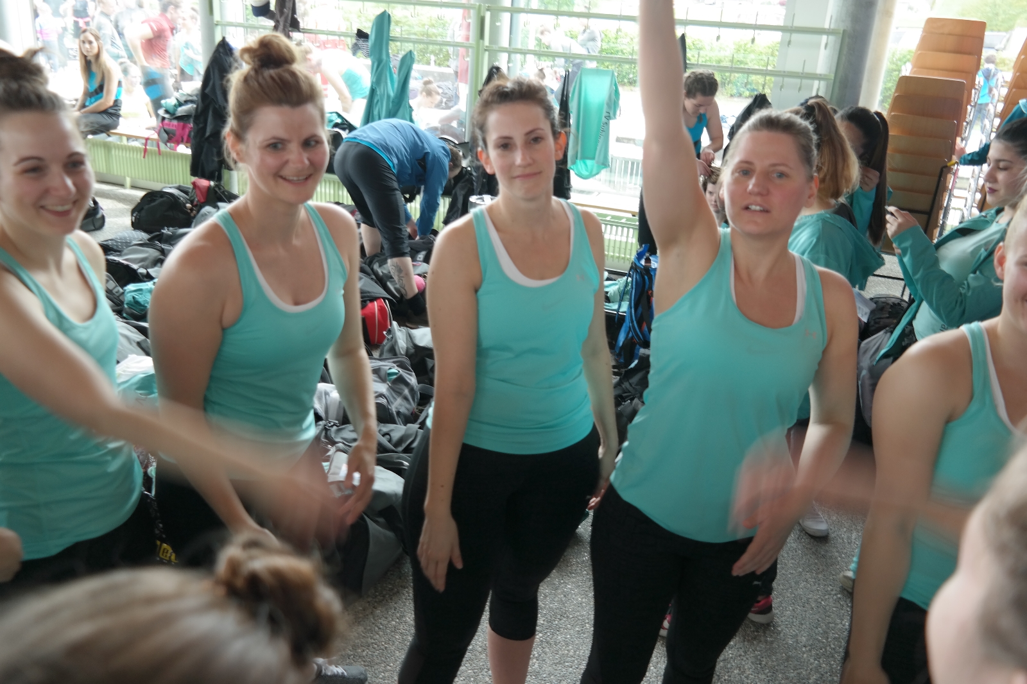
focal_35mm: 30
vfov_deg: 43.6
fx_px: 856
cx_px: 514
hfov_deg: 61.9
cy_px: 342
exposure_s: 1/60
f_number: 3.5
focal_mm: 20
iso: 200
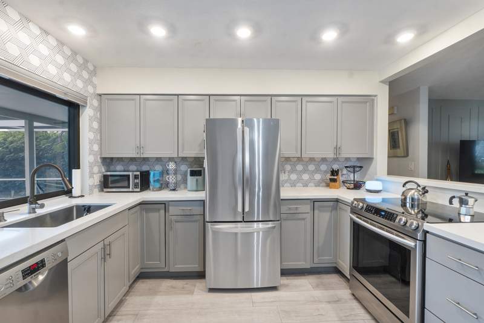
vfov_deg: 74.6
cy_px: 162
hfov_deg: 97.6
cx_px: 242
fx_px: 212
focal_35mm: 16
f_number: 11
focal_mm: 10.5
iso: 160
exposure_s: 1/3
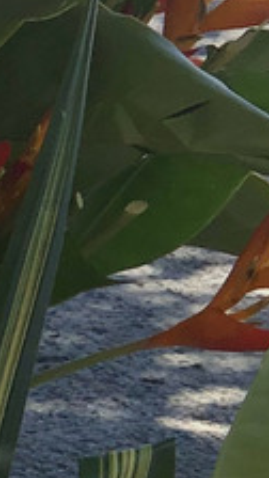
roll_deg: +0.7
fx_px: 5136
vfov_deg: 5.3
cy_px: 318
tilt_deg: -23.9
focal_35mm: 405
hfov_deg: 3.0
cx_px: -371
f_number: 2.4
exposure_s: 1/480
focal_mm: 6
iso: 16
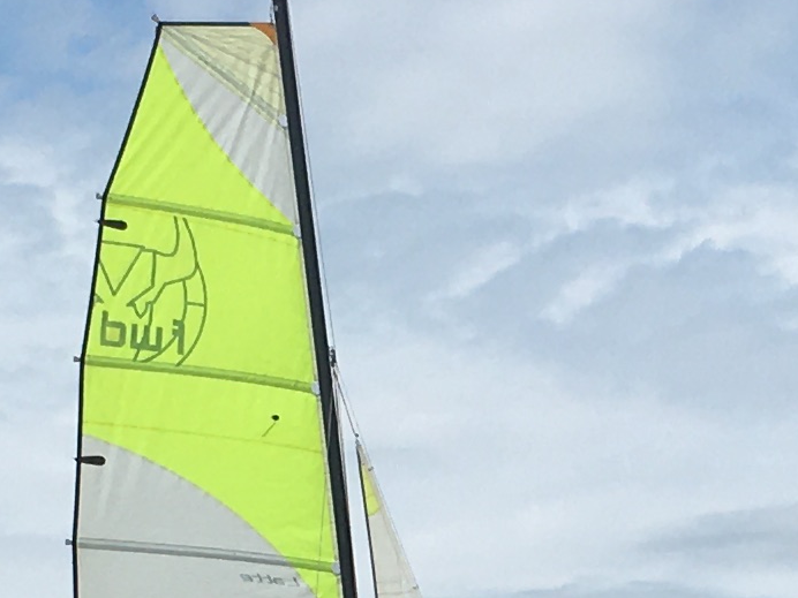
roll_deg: +1.5
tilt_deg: +6.5
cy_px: 805
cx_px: 589
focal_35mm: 169
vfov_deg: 8.6
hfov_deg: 11.7
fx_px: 3896
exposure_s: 1/2481
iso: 25
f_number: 2.2
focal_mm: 4.15
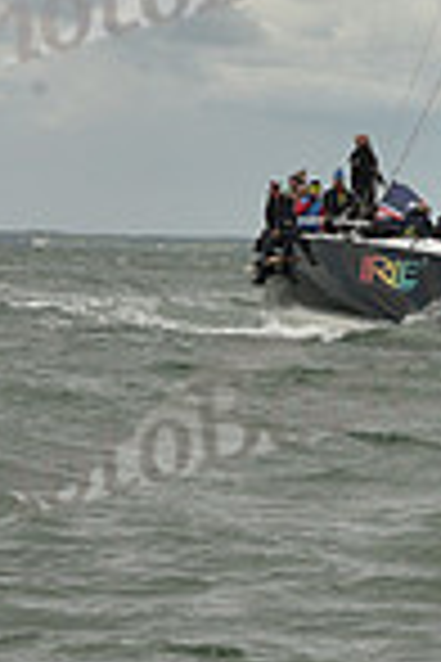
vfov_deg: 5.8
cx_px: 776
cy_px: -324
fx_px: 6504
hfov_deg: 3.9
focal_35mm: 354
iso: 320
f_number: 11
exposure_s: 1/800
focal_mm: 90
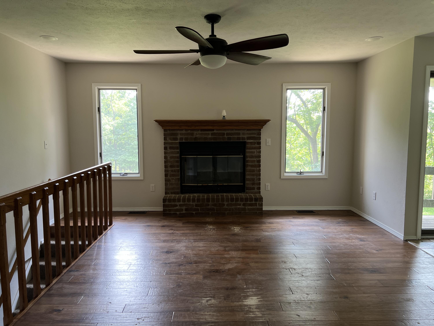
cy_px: 163
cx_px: 217
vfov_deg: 53.1
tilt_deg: -6.5
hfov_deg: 67.3
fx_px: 326
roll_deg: +0.5
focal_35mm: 26
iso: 125
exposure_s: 1/110
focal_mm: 5.7
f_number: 1.5
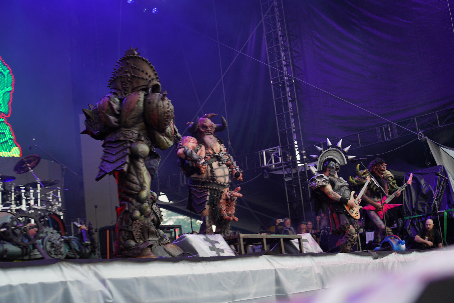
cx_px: 227
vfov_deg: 27.5
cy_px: 152
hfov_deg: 40.3
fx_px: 618
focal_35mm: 49
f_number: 4
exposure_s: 1/80
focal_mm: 49
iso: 100
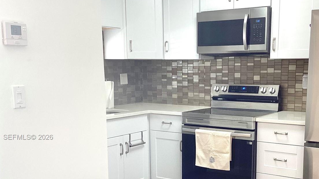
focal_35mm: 49
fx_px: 414
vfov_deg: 24.1
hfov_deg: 41.9
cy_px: 137
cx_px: 194
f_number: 2.4
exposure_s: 1/60
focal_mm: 3.3
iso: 50
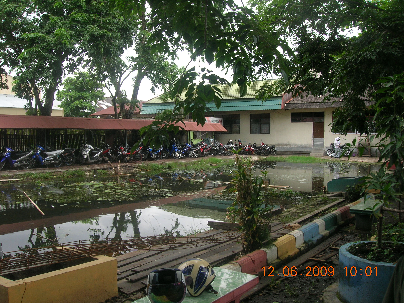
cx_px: 202
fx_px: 397
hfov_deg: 54.0
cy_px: 152
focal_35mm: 34
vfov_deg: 41.8
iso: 50
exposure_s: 1/89.7
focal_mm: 5.7
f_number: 4.9
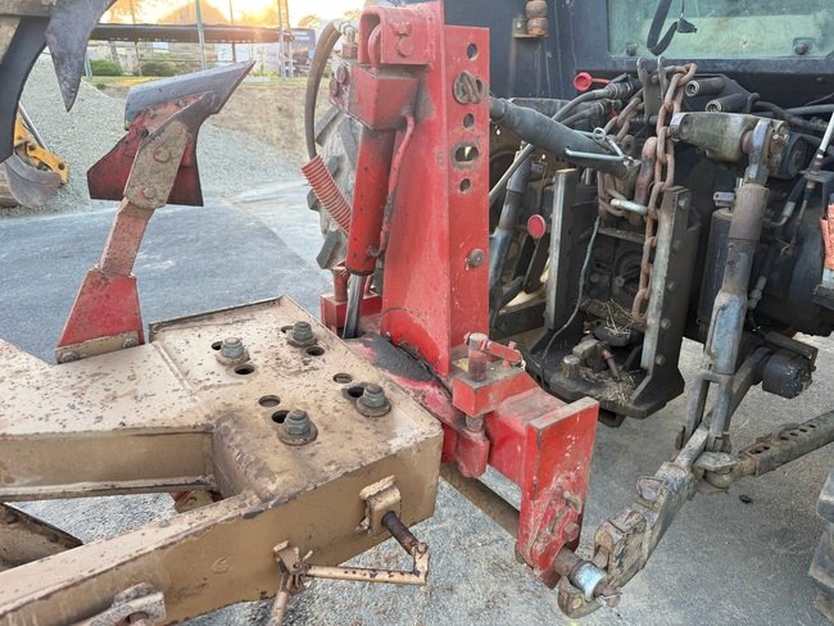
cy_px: 313
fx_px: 578
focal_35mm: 24
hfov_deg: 71.6
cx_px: 417
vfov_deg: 56.8
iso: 64
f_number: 1.78
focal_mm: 6.76
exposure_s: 1/121
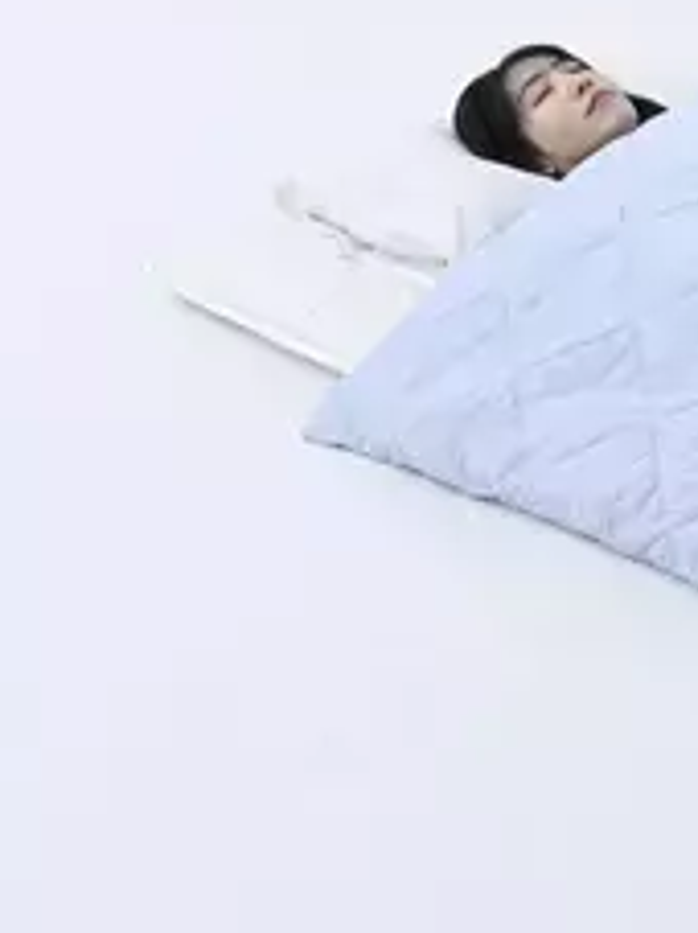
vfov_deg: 14.9
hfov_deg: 10.7
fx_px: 3552
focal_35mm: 132
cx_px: 1141
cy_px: 516
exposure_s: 1/125
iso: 200
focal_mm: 52
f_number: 16
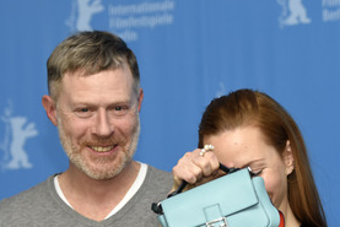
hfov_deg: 8.9
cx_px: 265
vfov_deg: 5.9
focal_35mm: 232
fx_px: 2190
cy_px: 171
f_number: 3.2
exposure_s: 1/320
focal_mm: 95
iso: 800
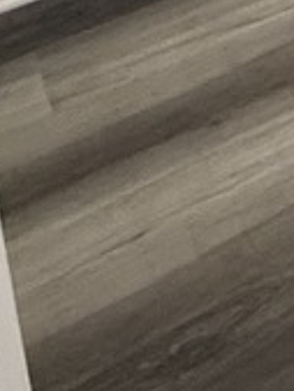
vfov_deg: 12.2
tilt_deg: -10.1
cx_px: 894
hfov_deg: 9.6
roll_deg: +1.0
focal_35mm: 119
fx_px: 1346
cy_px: -620
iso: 200
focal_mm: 2.22
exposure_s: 1/60
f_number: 2.2
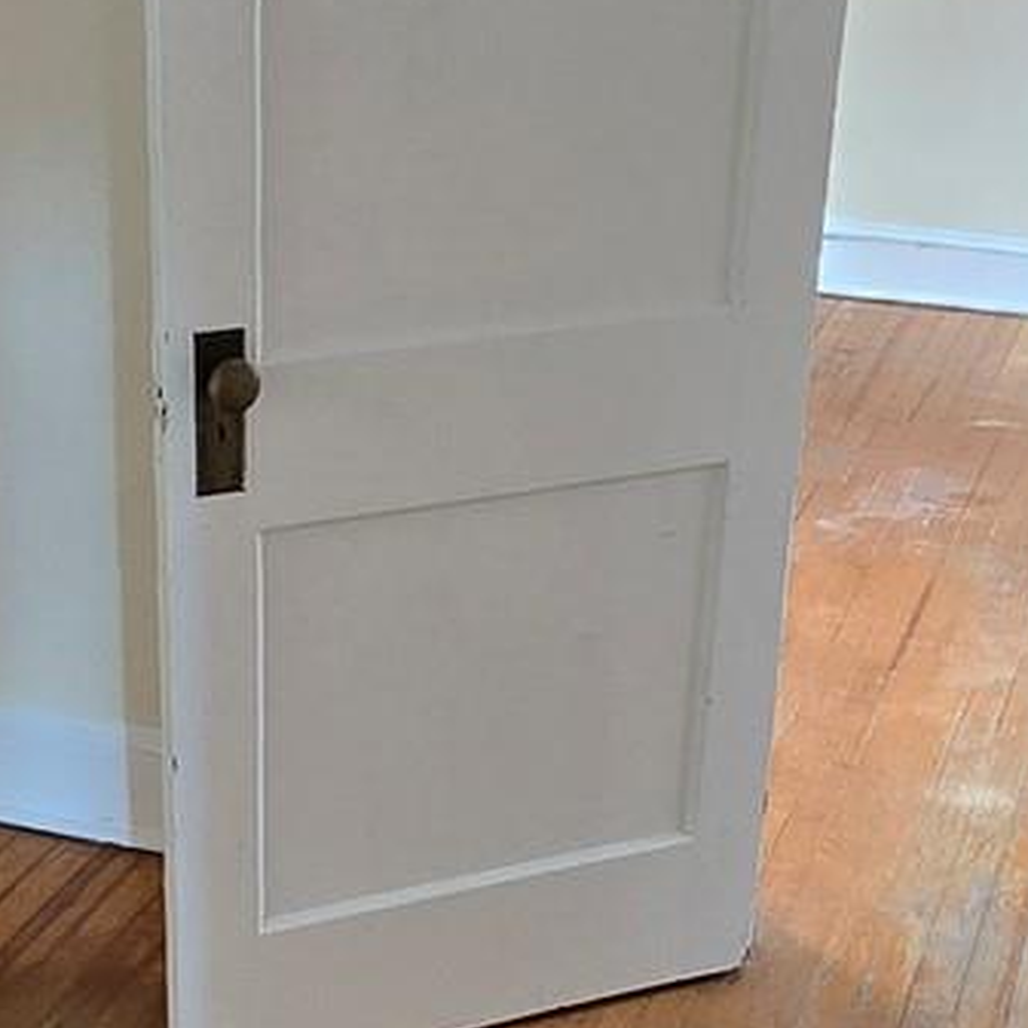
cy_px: 936
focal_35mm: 70
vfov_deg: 23.9
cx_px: 431
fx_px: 2352
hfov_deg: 24.6
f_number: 2.2
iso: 250
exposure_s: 1/60
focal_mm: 2.2
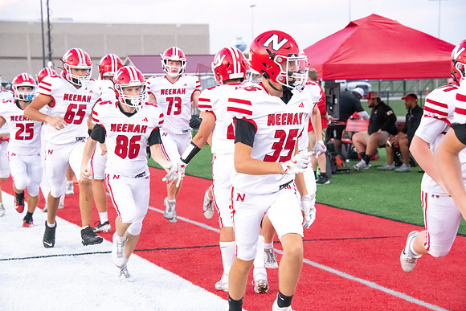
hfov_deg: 19.5
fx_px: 1359
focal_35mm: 105
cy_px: 156
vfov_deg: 13.0
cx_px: 233
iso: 10000
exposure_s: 1/640
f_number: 7.1
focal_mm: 105
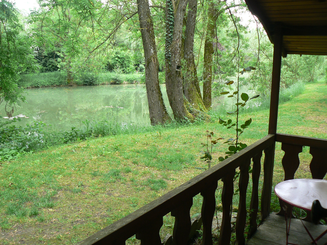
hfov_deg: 51.4
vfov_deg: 39.7
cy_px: 122
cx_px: 164
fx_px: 340
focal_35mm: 36
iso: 80
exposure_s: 1/60
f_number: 3.2
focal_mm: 6
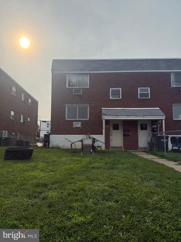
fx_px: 167
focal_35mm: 24
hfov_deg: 56.8
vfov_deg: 71.6
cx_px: 90
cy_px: 121
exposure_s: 1/8130
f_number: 1.78
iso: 80
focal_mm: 6.76
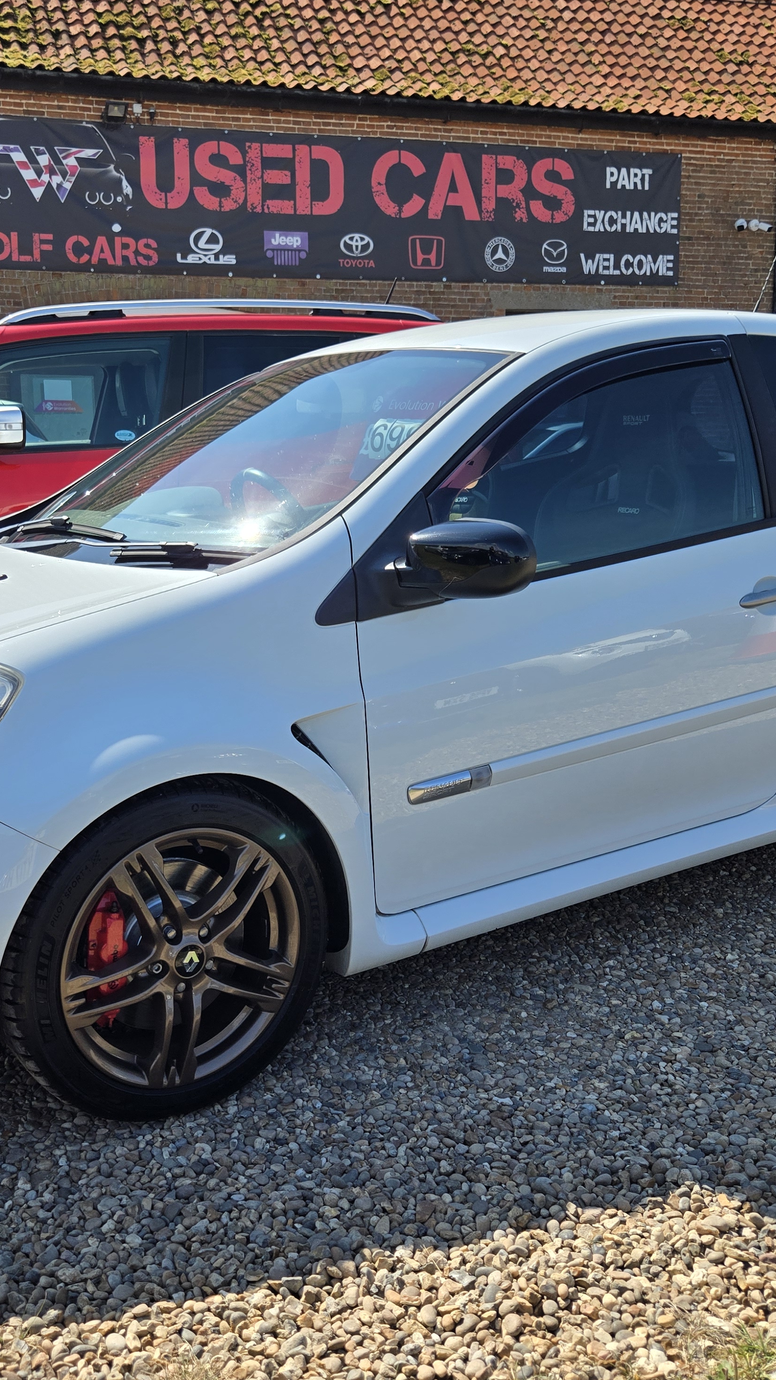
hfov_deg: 34.3
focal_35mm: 34
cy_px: 697
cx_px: 259
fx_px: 1244
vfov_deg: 58.0
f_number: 1.8
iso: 40
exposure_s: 1/2921
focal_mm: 5.4
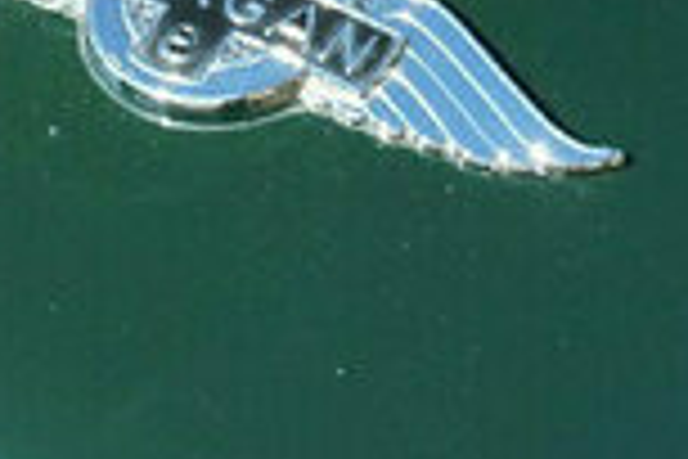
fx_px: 6302
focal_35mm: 330
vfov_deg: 4.1
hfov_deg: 6.2
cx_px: 49
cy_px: -513
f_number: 4
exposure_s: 1/160
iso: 125
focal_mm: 42.1
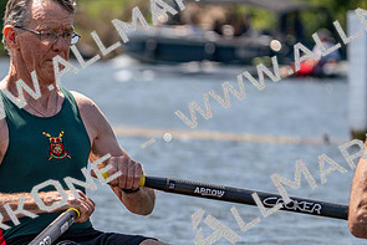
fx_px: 4324
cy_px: 150
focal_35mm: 424
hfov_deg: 4.9
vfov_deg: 3.2
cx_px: 85
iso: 250
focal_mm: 216
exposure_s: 1/2000
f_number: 5.6
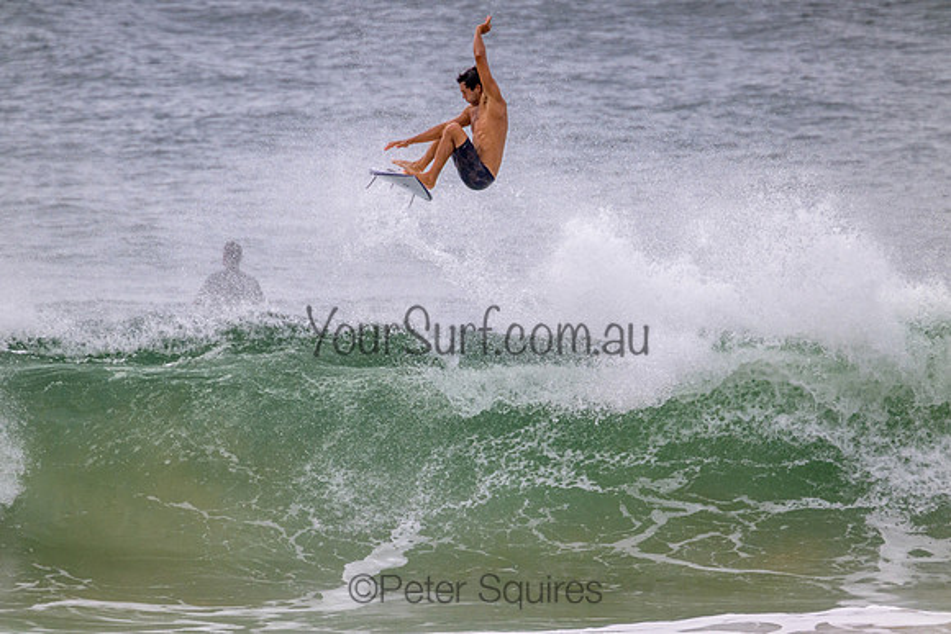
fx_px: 21137
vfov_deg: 1.7
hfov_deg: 2.6
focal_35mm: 800
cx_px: 476
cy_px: 317
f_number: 11
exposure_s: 1/2000
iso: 1400
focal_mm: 800
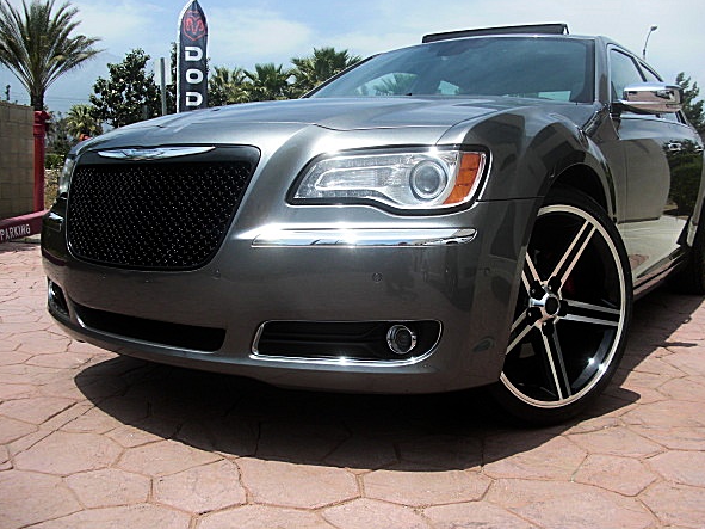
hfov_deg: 47.8
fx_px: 794
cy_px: 263
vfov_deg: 36.8
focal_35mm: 39
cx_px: 373
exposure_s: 1/1000
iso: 50
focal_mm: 6.3
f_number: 2.8
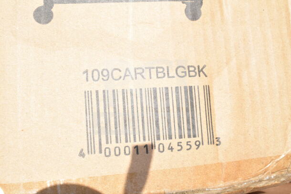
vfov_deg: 31.9
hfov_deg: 46.4
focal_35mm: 42
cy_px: 97
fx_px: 340
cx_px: 146
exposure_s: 1/1000
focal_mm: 28
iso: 1600
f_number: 16
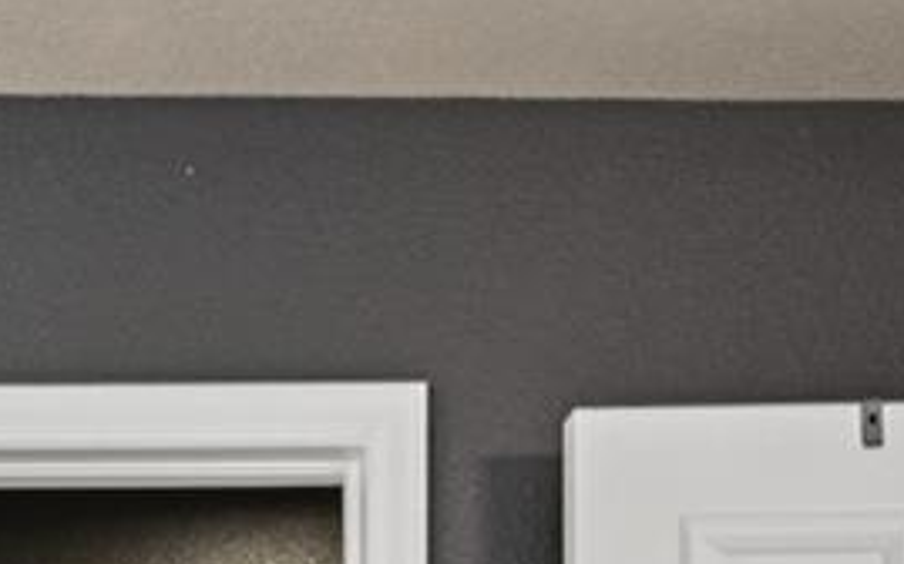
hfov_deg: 22.7
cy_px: 1272
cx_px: -128
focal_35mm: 85
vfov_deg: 12.6
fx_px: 2094
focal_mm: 14
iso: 400
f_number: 8
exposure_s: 1/13
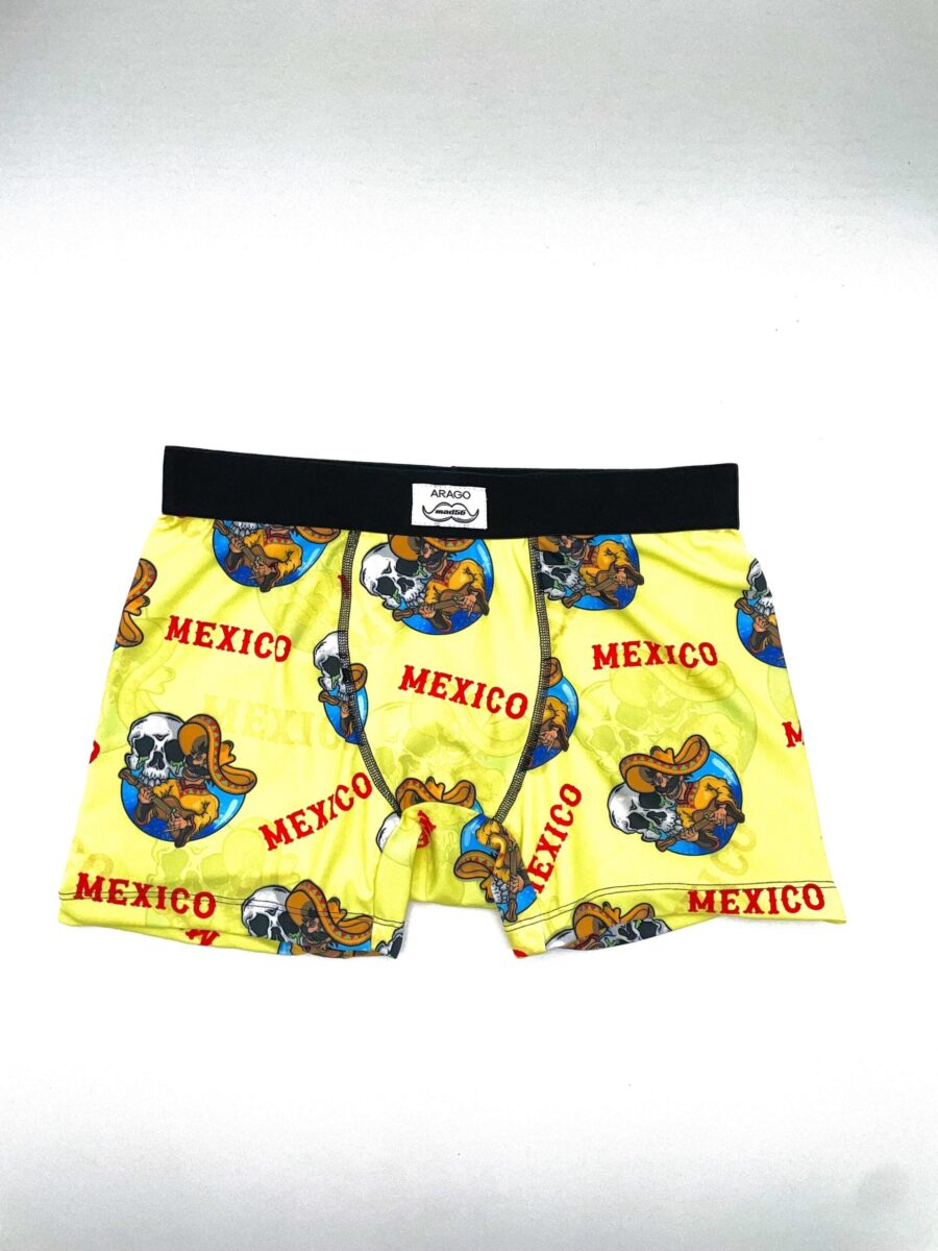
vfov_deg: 67.3
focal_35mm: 26
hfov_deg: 53.1
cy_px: 626
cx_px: 469
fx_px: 939
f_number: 1.6
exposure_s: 1/1261
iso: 32
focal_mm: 4.2
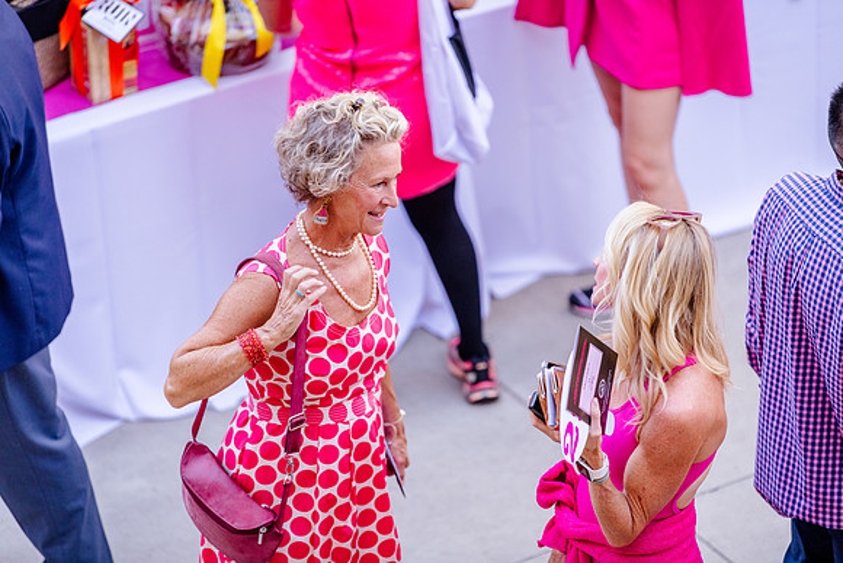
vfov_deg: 6.9
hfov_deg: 10.3
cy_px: 282
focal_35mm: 200
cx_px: 422
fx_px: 4684
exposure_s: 1/500
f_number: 2.8
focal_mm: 200
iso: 1000
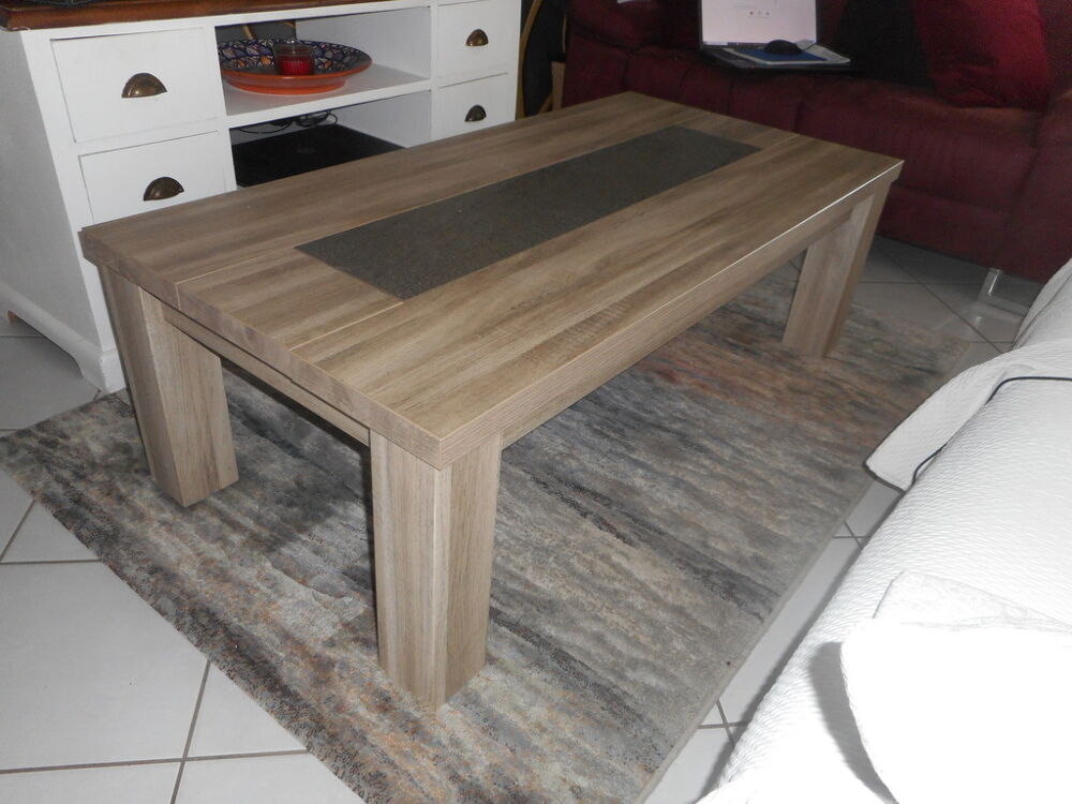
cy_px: 402
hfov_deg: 69.4
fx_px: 774
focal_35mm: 25
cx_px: 536
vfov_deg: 54.9
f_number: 3.7
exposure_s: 1/25
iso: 200
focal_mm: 4.5
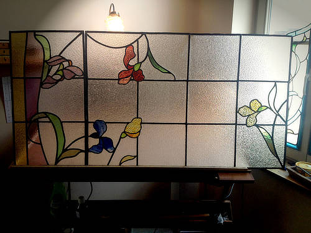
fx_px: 314
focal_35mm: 35
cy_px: 116
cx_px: 156
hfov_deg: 52.6
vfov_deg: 40.7
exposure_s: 1/120
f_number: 2.4
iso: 64
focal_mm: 4
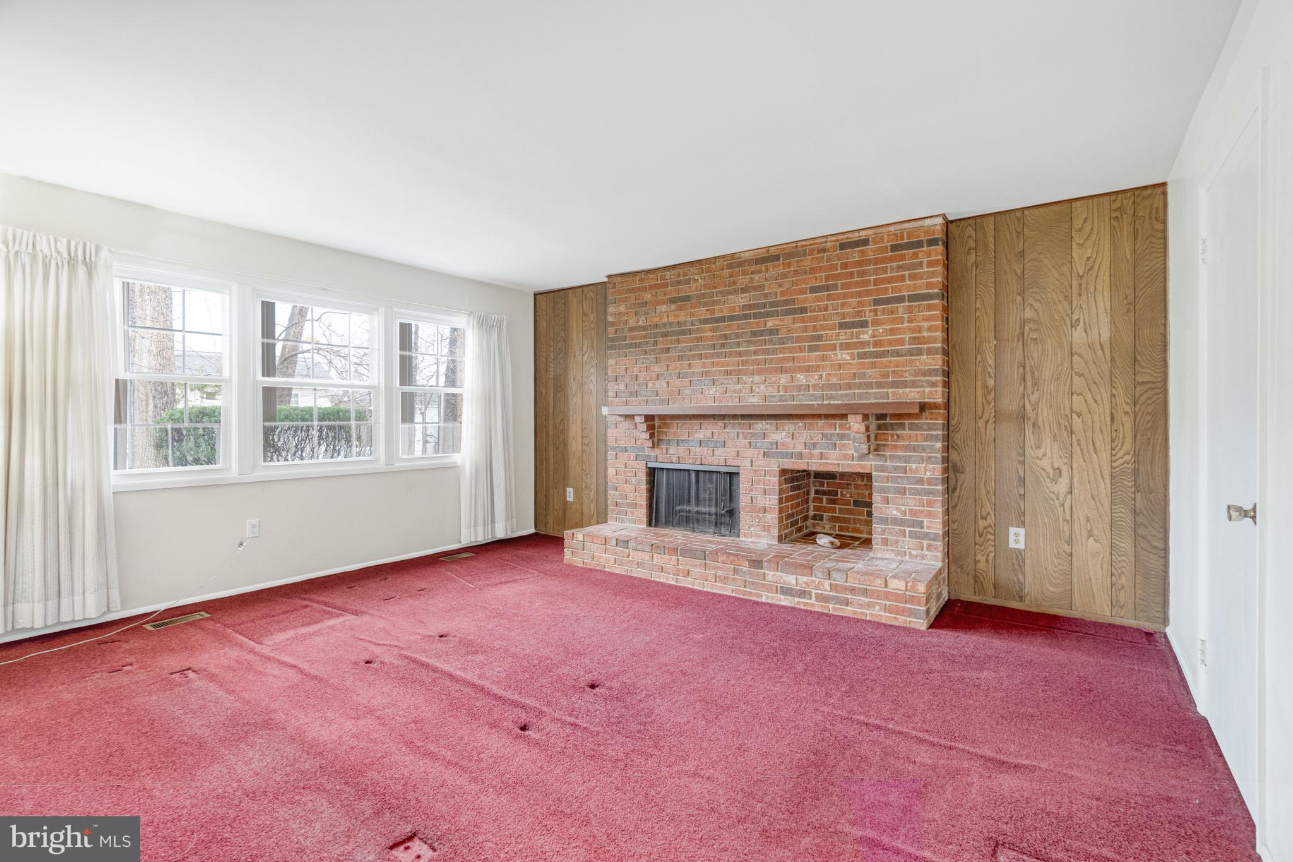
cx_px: 646
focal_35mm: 16
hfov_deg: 96.7
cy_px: 431
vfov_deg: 73.7
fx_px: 575
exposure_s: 1/8
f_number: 7.1
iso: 1250
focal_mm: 16
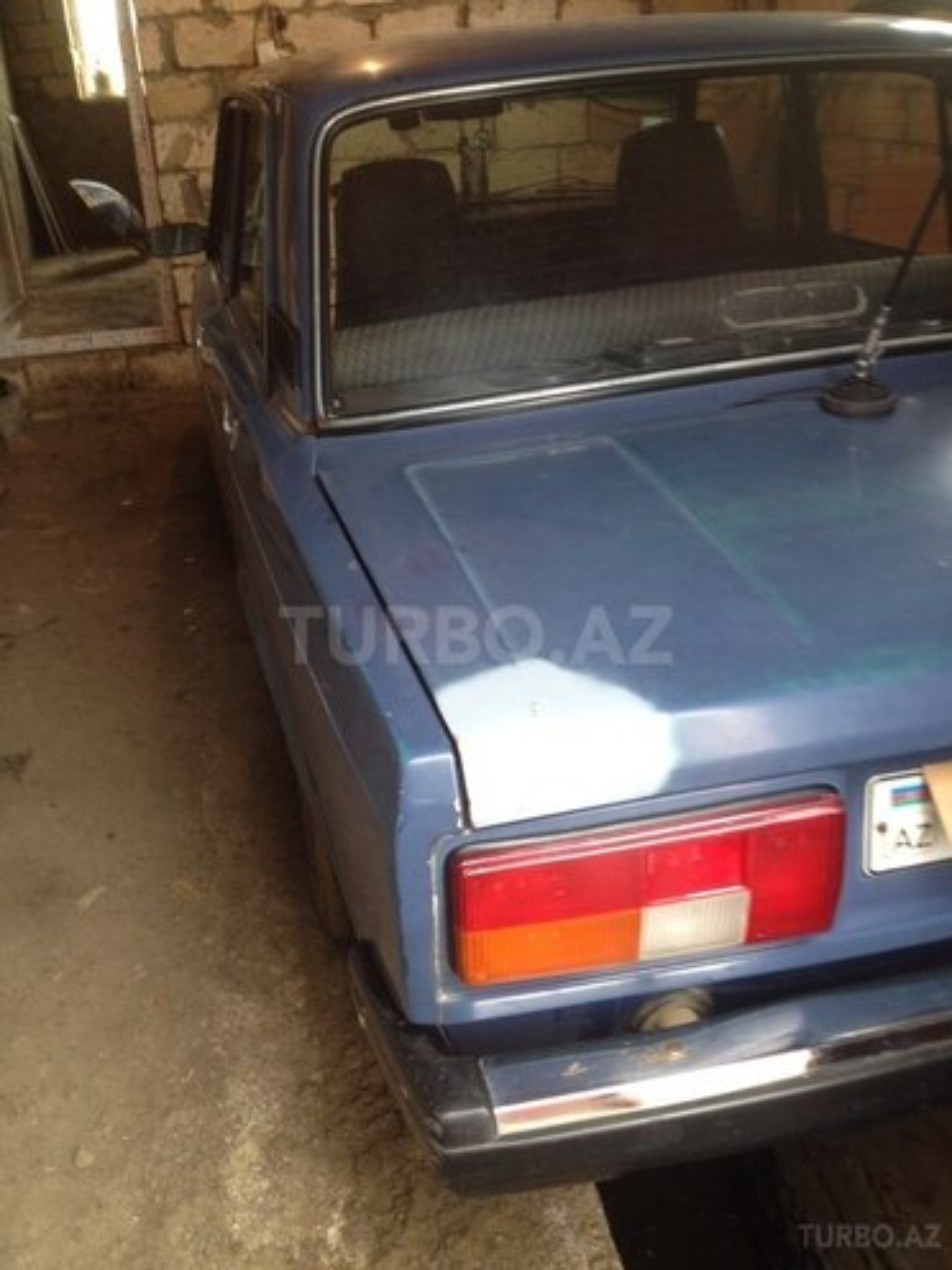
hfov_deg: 40.7
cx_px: 476
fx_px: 1283
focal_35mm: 35
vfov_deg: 52.6
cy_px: 635
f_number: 2.4
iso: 64
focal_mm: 4.28
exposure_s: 1/20
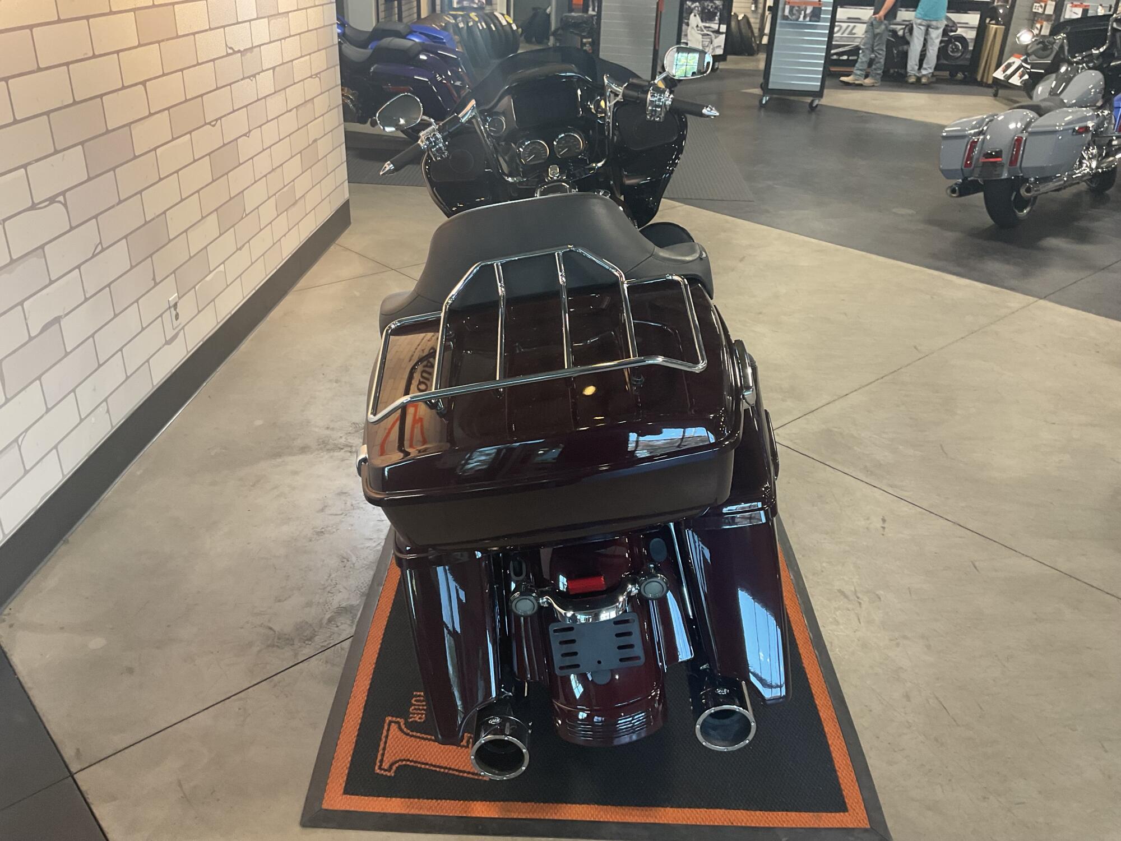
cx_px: 560
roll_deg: -1.3
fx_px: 939
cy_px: 420
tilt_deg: -28.8
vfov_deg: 48.2
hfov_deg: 61.7
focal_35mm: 29
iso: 80
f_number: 1.8
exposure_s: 1/50
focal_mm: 3
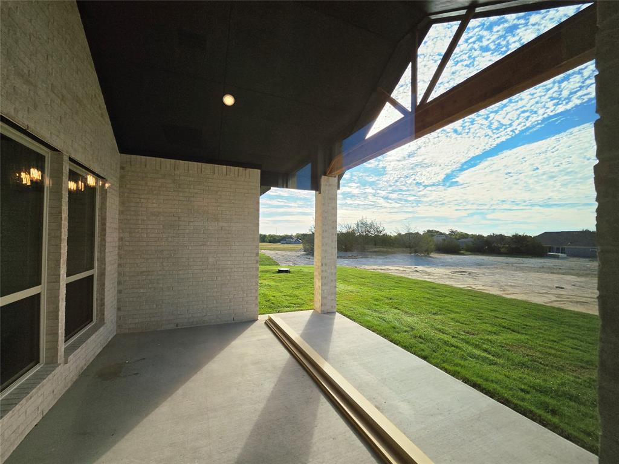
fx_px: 232
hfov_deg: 106.2
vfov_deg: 89.9
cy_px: 232
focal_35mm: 13
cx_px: 310
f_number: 2.2
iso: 100
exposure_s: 1/3871
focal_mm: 2.2
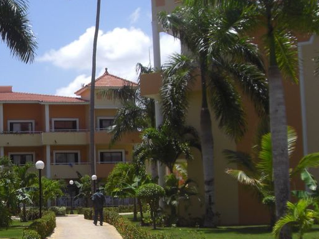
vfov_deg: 19.4
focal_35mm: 76
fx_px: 700
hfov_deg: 24.9
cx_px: 29
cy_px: 136
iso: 64
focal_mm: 6.2
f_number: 8
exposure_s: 1/160
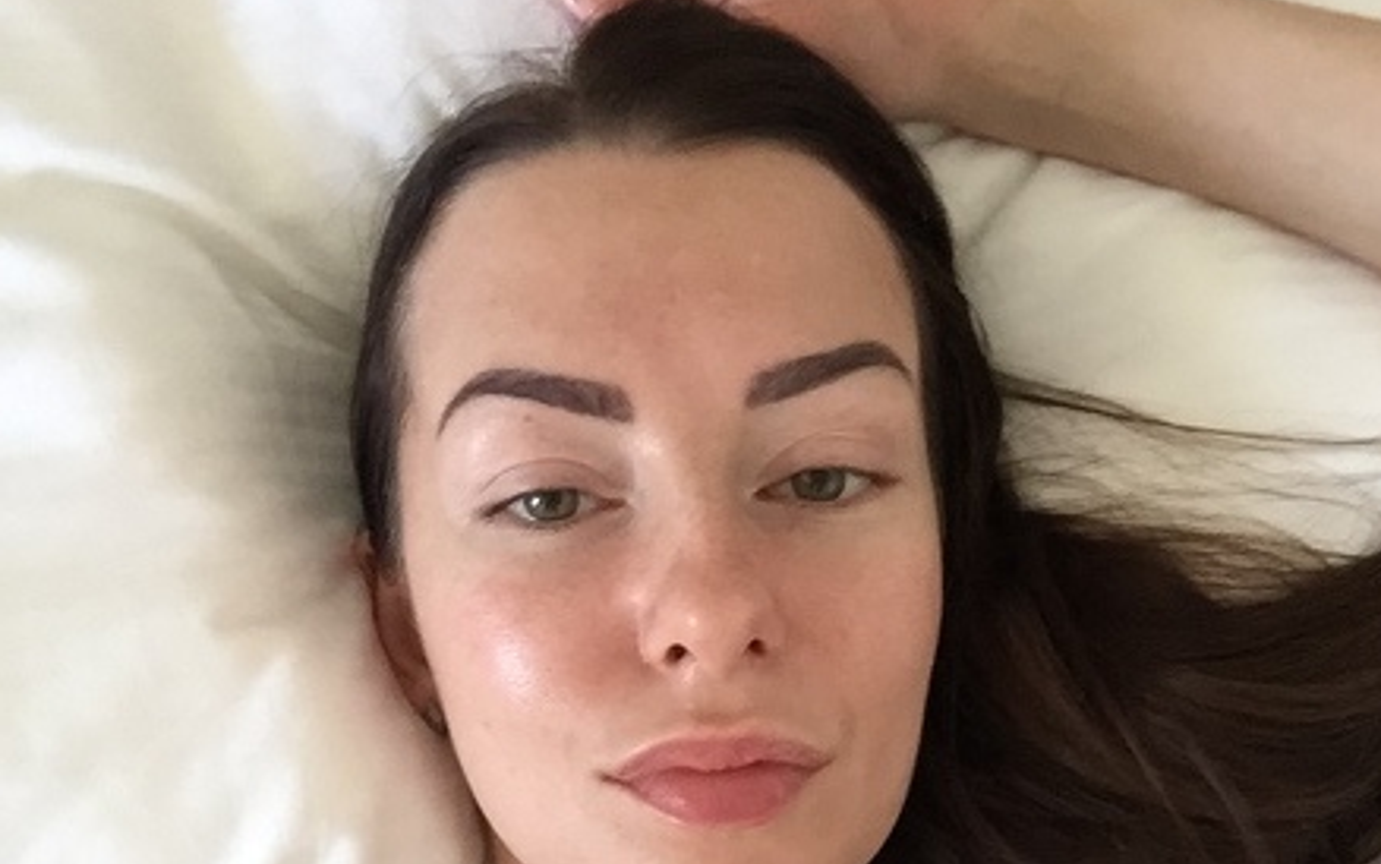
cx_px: 706
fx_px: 1694
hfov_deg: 44.3
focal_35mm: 45
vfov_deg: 27.1
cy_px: 851
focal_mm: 2.65
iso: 160
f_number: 2.2
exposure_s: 1/33
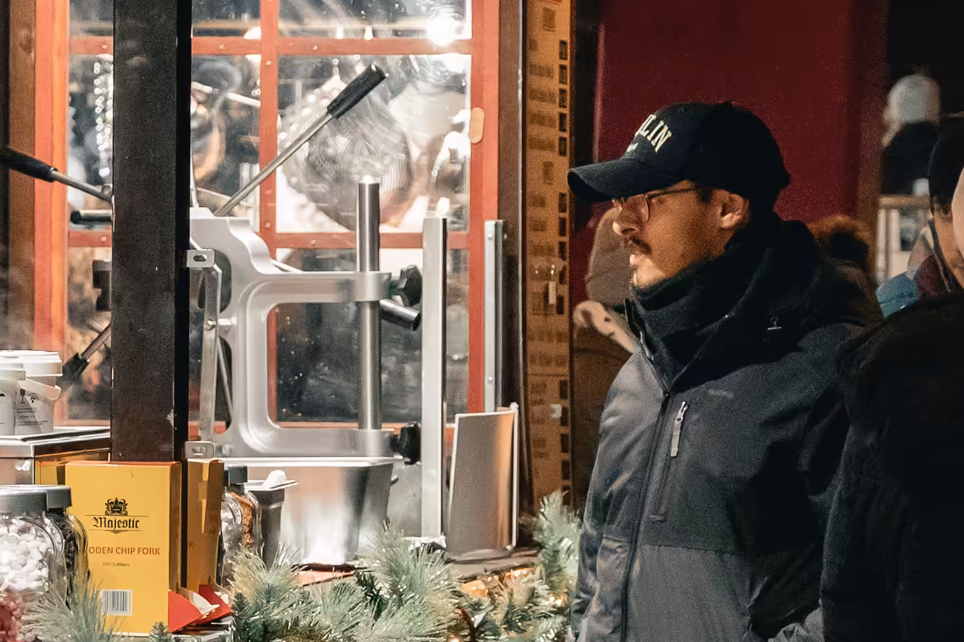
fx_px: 7576
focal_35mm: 283
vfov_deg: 4.9
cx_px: 217
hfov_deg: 7.3
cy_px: 442
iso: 5000
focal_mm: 70
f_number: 4.5
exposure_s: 1/60
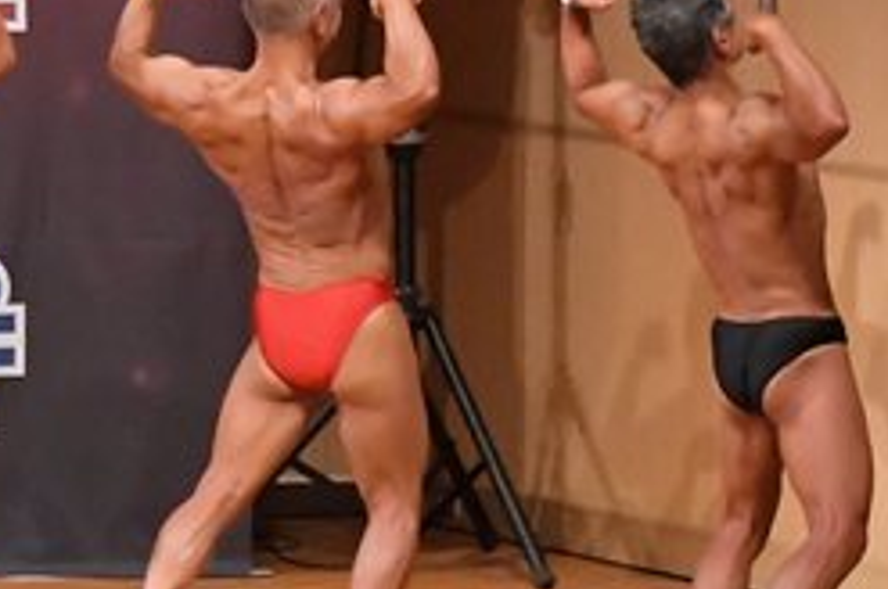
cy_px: 366
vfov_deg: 3.0
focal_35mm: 462
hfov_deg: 4.5
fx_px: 11381
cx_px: 365
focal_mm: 98
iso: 11400
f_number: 5.6
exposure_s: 1/400
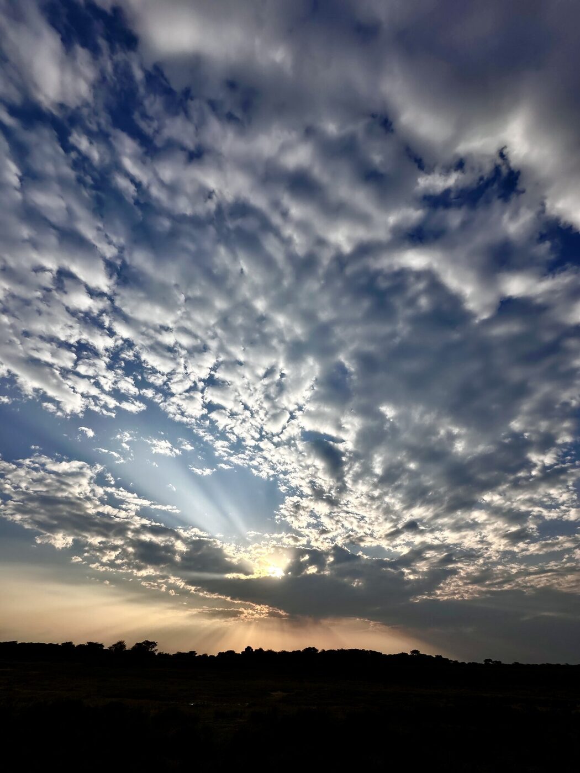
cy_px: 386
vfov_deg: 102.1
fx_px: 313
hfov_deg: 85.7
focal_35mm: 14
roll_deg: -3.1
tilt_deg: +43.0
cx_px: 290
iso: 50
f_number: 2.2
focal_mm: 2.22
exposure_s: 1/6494
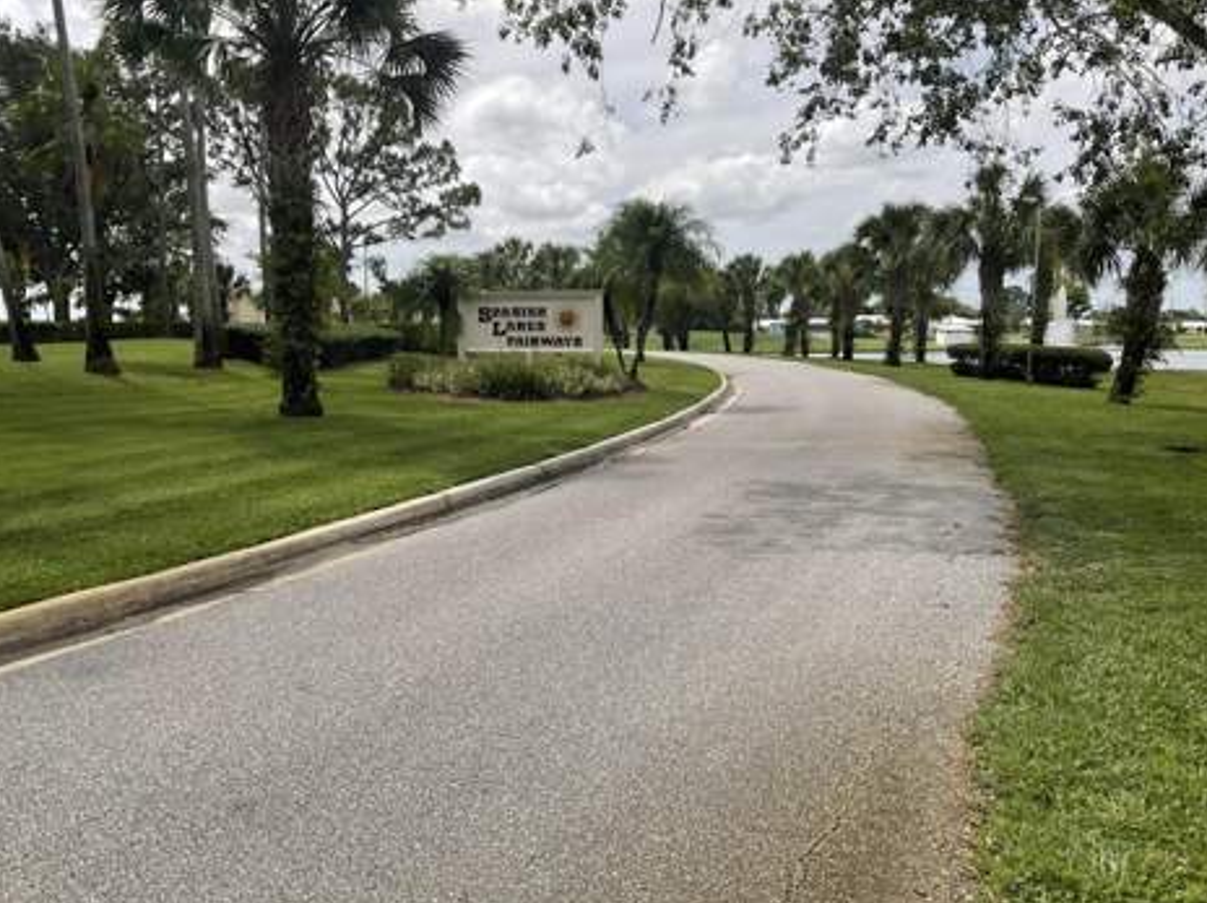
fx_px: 1045
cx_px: 604
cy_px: 444
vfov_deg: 46.7
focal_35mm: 30
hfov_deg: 60.0
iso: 16
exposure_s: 1/2320
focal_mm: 3
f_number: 1.8
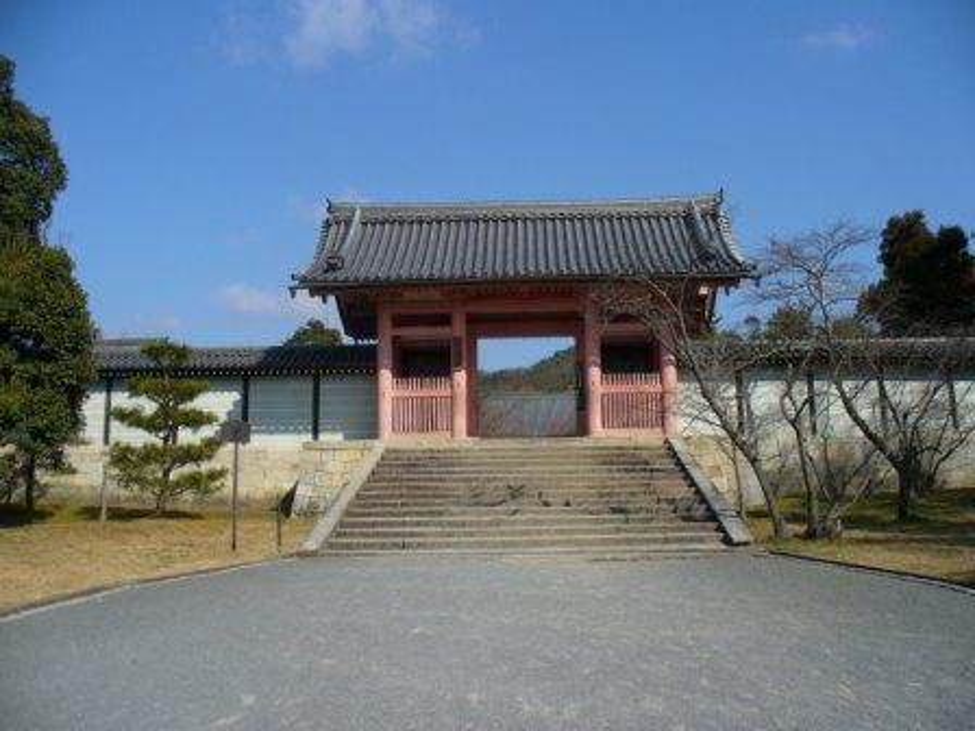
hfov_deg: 50.1
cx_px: 488
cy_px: 366
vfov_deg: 38.7
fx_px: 1042
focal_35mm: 37
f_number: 5.6
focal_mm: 6.1
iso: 80
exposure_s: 1/500
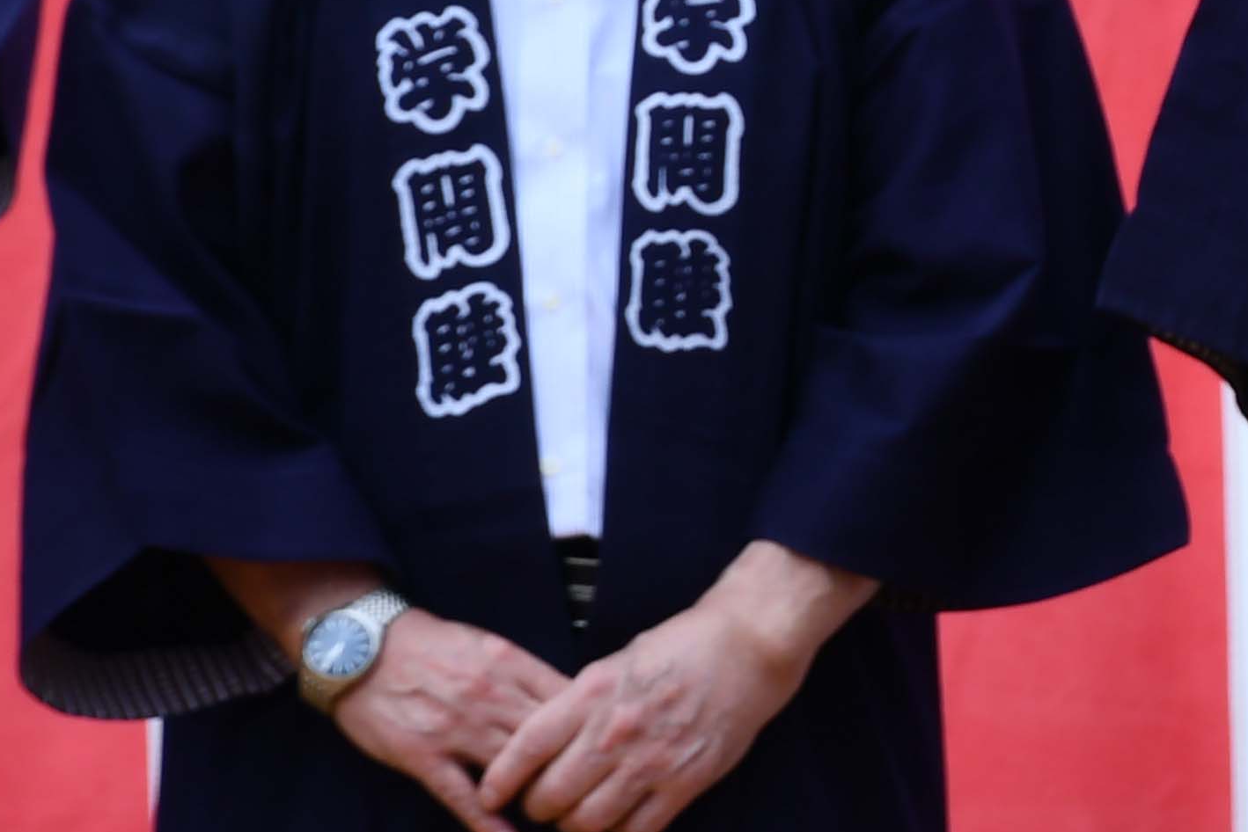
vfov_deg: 2.0
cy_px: -161
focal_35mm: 683
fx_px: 23681
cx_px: 2021
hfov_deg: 3.0
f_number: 6.3
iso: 125
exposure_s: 1/250
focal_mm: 116
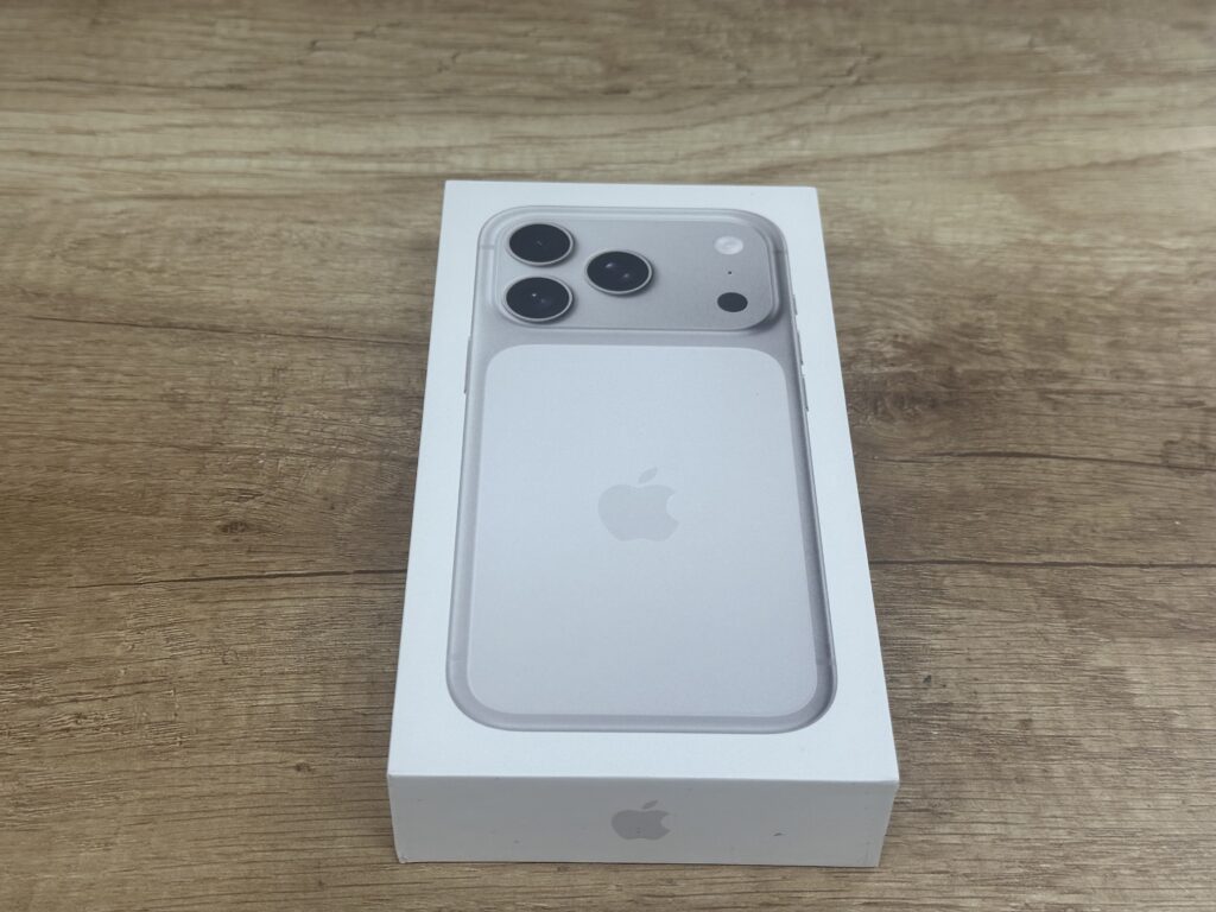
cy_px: 456
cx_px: 608
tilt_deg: -46.1
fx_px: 1686
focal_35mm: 48
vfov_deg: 30.3
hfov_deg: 39.7
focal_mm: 6.86
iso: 64
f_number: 1.78
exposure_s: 1/100
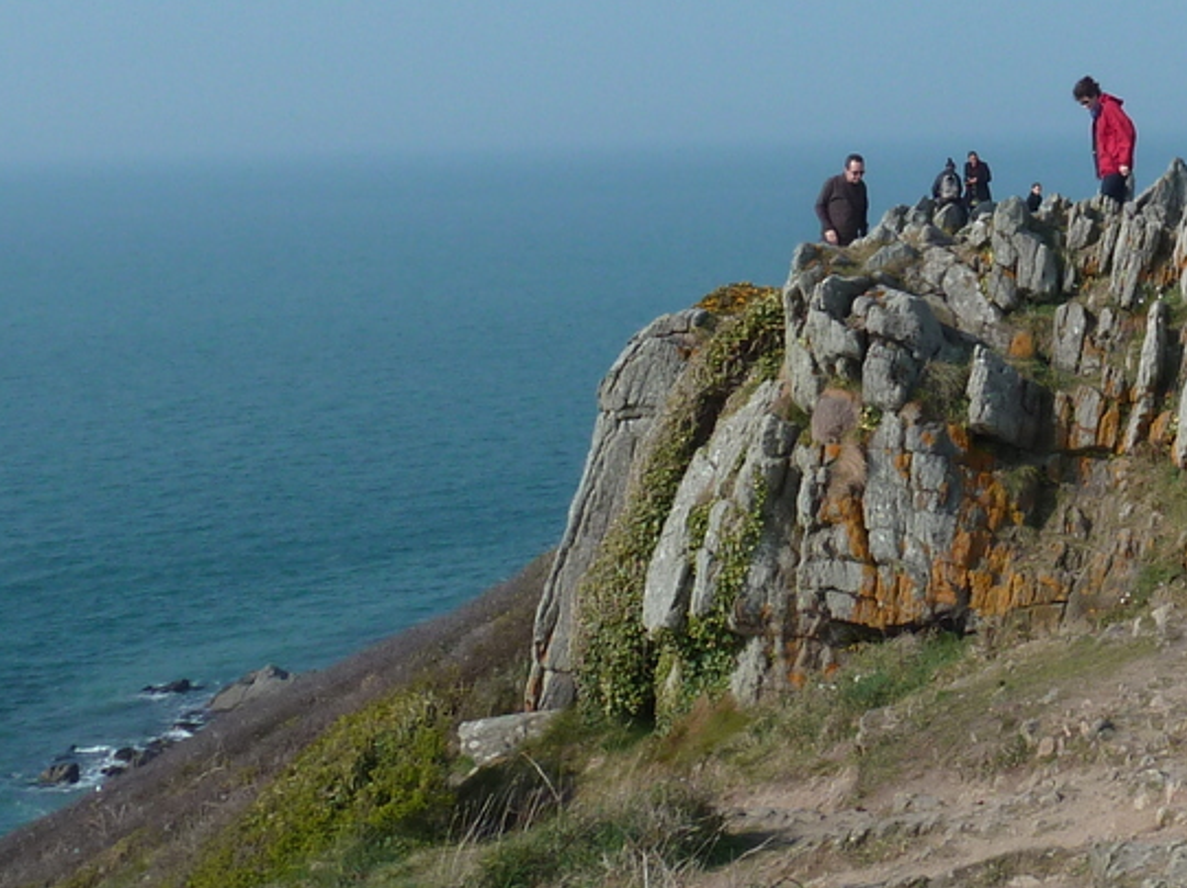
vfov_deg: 19.7
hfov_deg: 25.3
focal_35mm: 74
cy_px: 217
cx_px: 1141
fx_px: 2536
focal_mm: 4.1
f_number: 5
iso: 80
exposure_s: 1/400
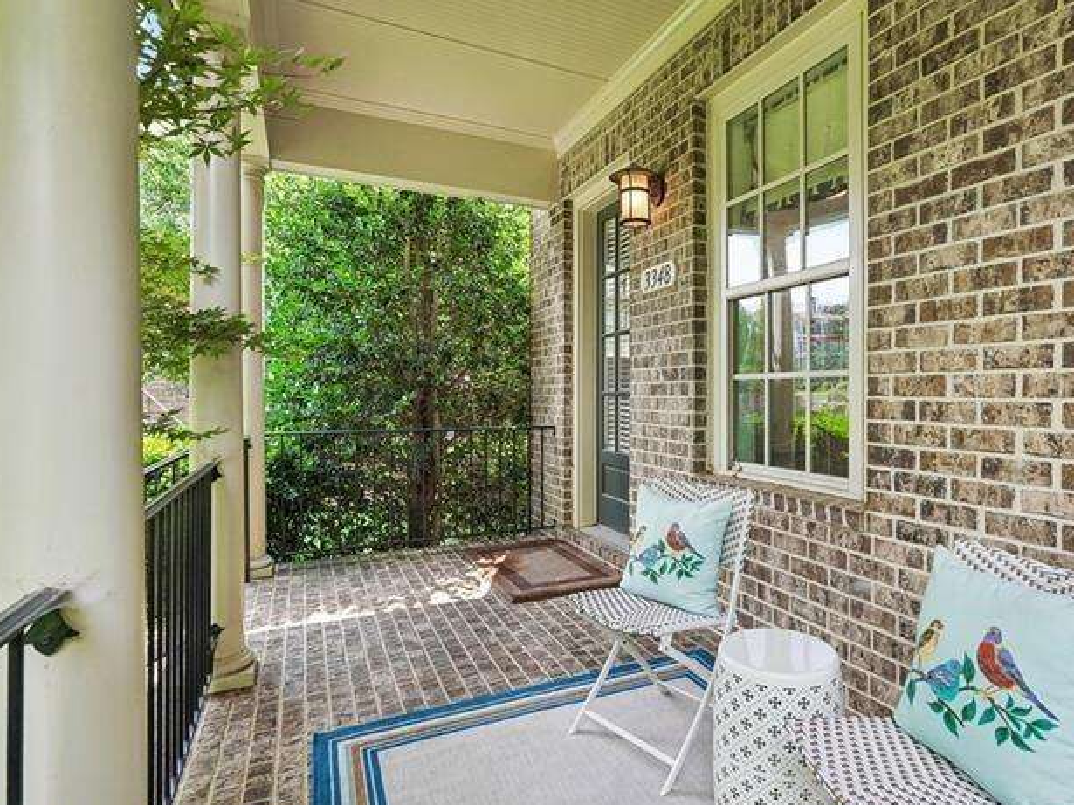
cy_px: 395
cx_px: 630
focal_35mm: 20
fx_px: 620
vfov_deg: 65.9
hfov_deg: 81.0
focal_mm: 16
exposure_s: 1/100
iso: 800
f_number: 8
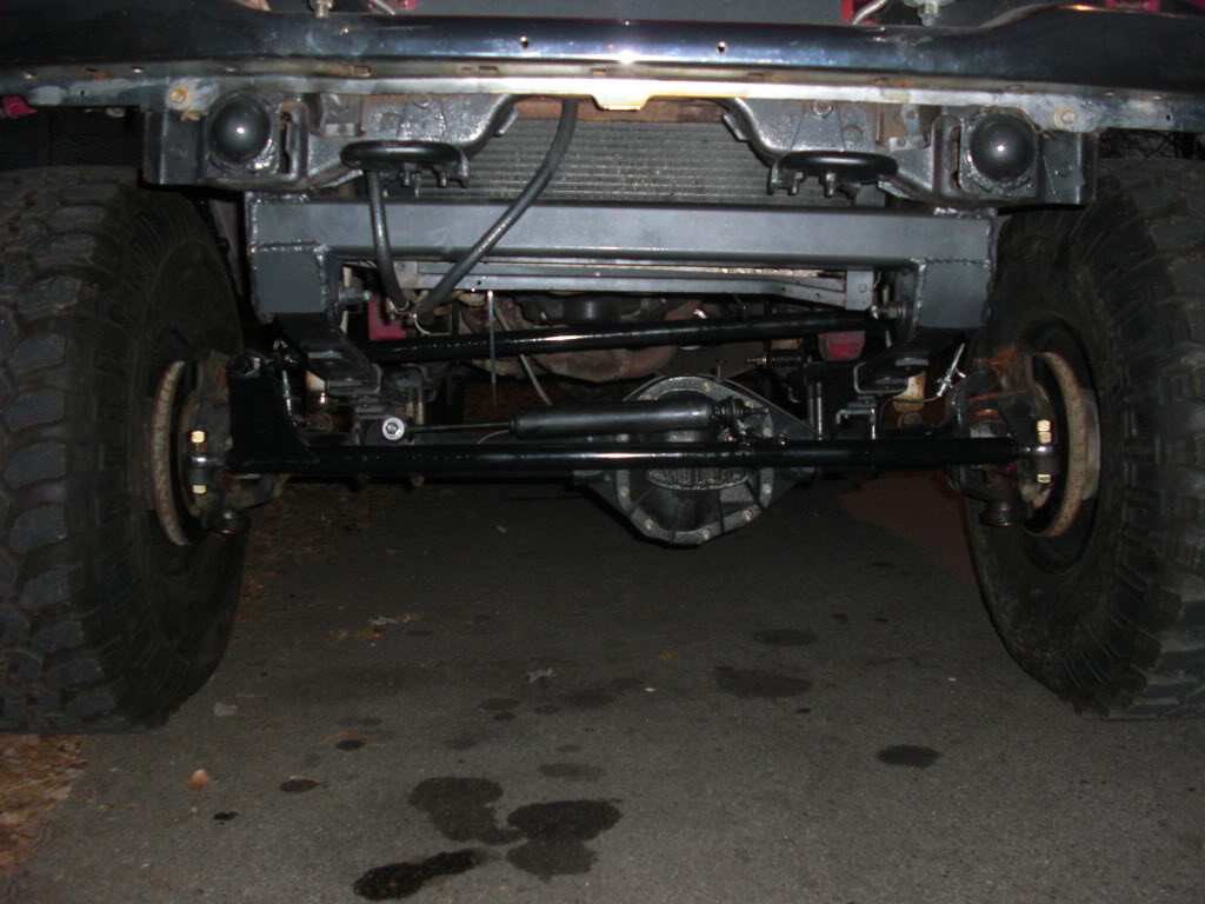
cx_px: 602
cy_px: 452
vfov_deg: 39.7
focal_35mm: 36
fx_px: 1253
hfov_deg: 51.4
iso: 200
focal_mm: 6.3
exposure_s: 1/30
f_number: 2.8
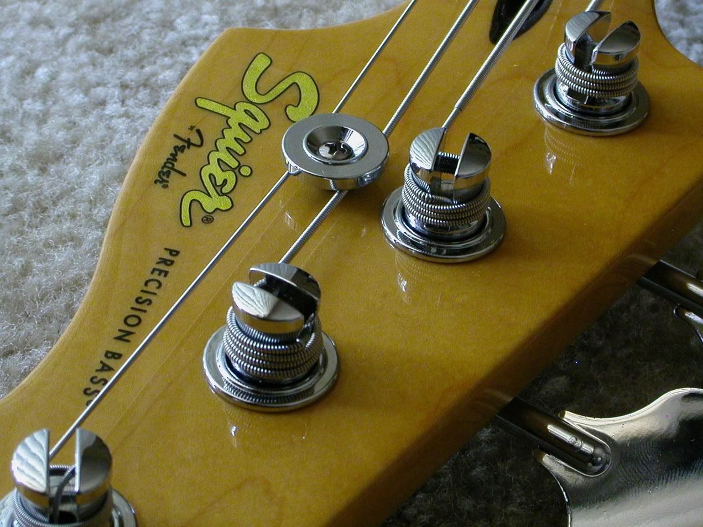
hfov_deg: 17.7
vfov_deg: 13.3
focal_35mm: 111
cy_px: 264
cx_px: 352
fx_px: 2254
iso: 400
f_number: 4.8
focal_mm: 16.8
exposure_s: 1/4.8
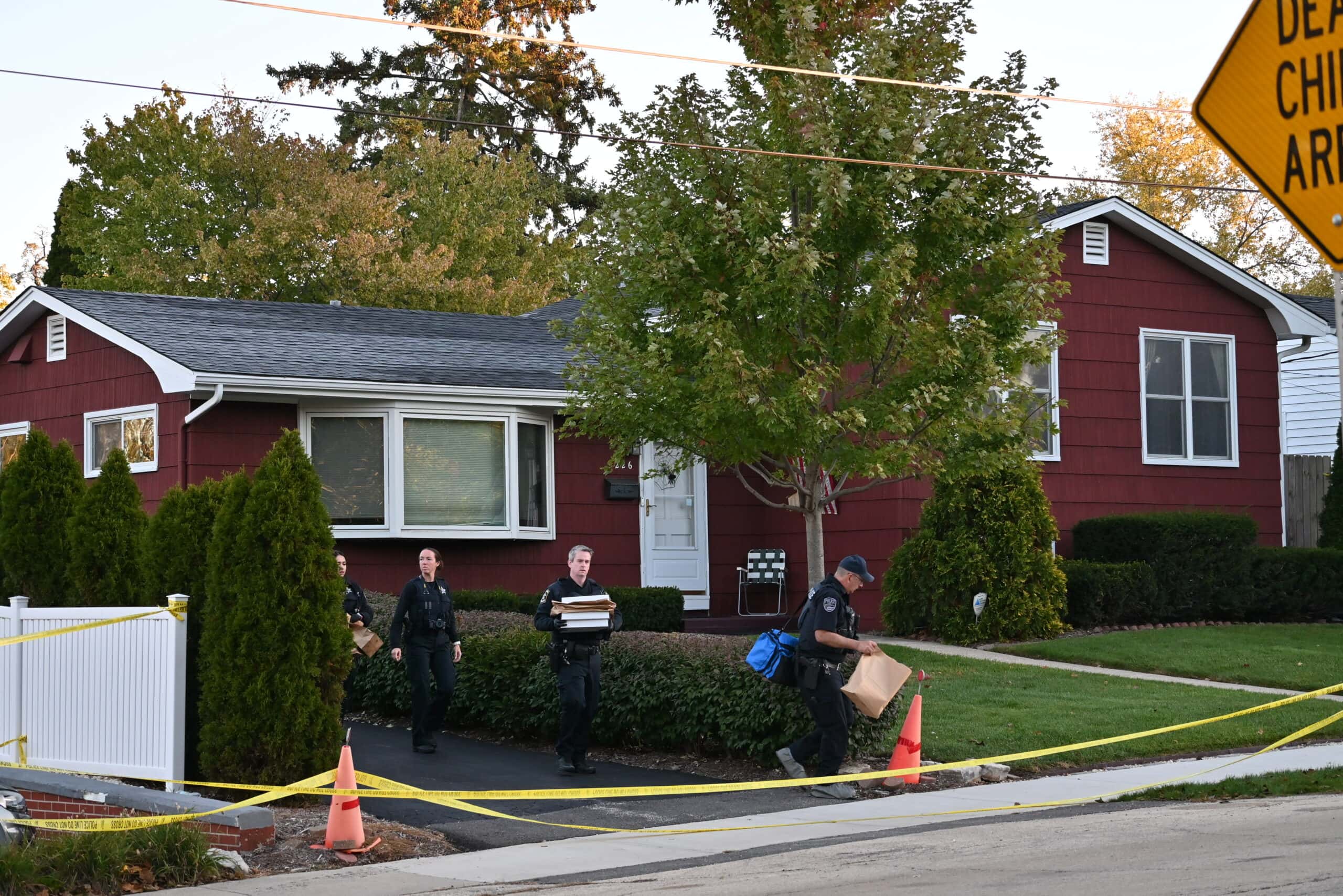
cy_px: 448
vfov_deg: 18.2
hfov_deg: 27.0
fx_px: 2798
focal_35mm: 75
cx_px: 672
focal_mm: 50
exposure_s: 1/250
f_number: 4.5
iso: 360
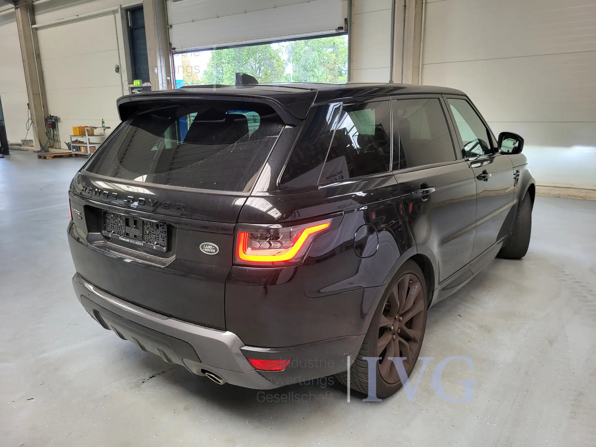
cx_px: 298
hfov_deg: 67.3
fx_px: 448
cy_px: 224
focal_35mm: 26
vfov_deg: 53.1
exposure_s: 1/100
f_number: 1.8
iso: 200
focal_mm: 5.4
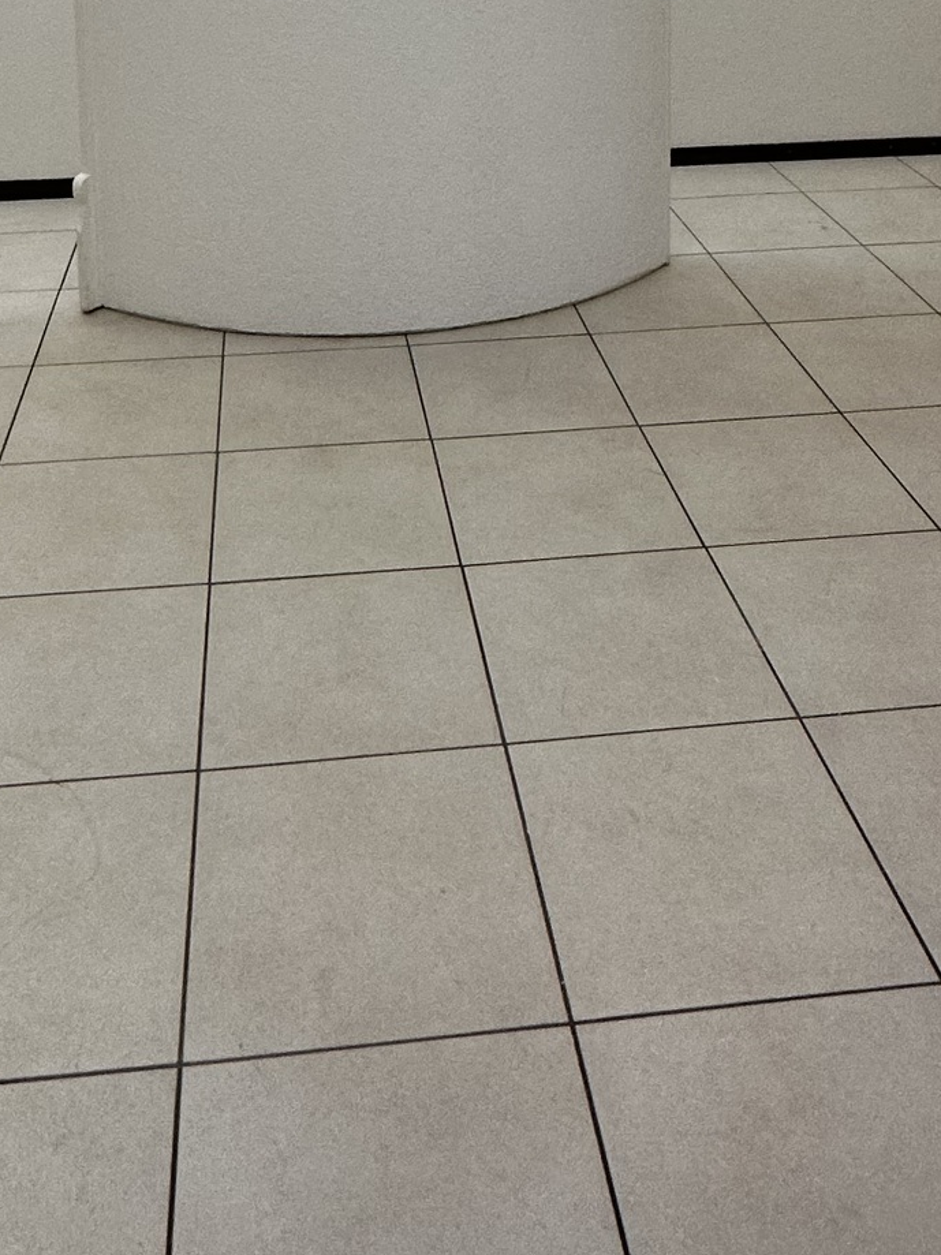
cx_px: 396
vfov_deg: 39.1
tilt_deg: -4.7
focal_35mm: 39
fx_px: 1414
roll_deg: +1.1
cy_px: -135
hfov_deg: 36.7
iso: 125
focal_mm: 2.22
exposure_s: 1/100
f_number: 2.2
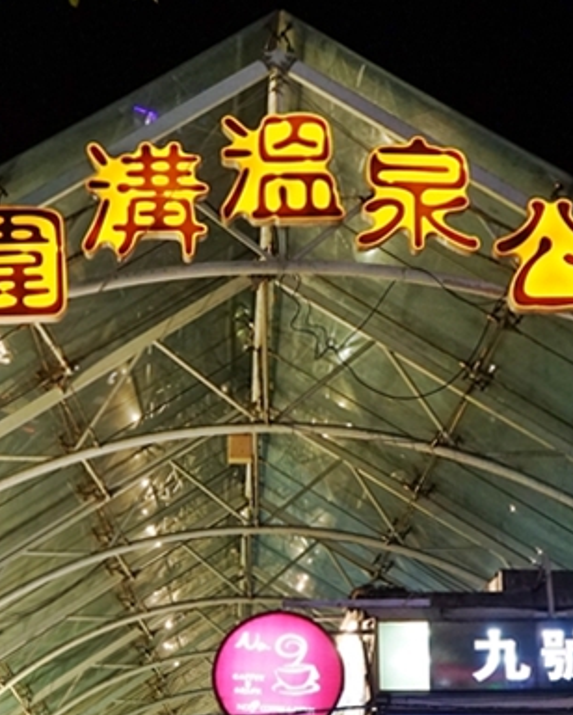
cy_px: 476
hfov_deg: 21.9
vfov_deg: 27.0
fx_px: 1482
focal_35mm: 70
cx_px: 292
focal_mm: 28
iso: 3200
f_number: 4.5
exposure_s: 1/60
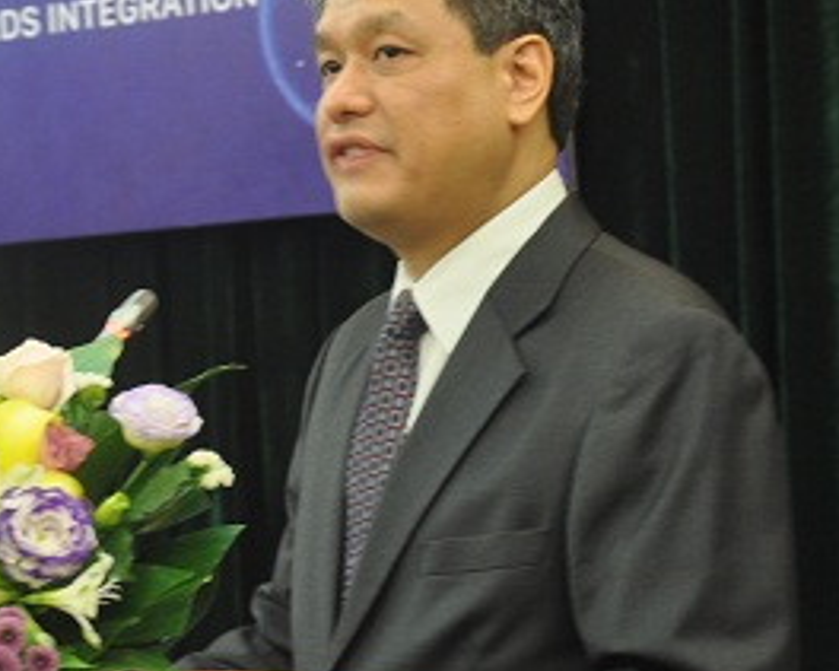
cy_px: 197
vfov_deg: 11.5
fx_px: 3326
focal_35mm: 134
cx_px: 423
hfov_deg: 14.4
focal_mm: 42
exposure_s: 1/13
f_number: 4.8
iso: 640
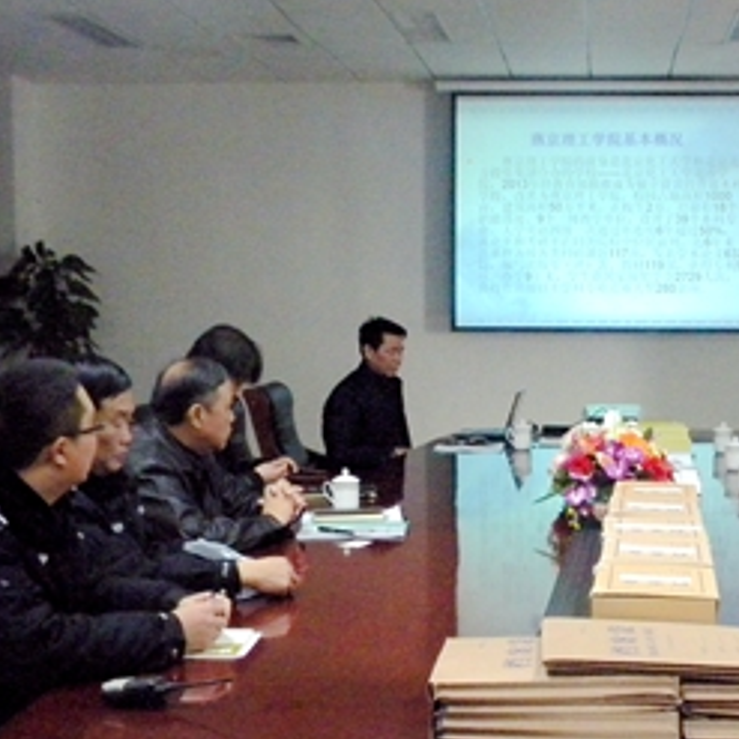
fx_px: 1401
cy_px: 431
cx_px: 539
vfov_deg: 29.5
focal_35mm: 58
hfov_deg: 29.2
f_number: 3.7
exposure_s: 1/43.2
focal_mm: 6.4
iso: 800
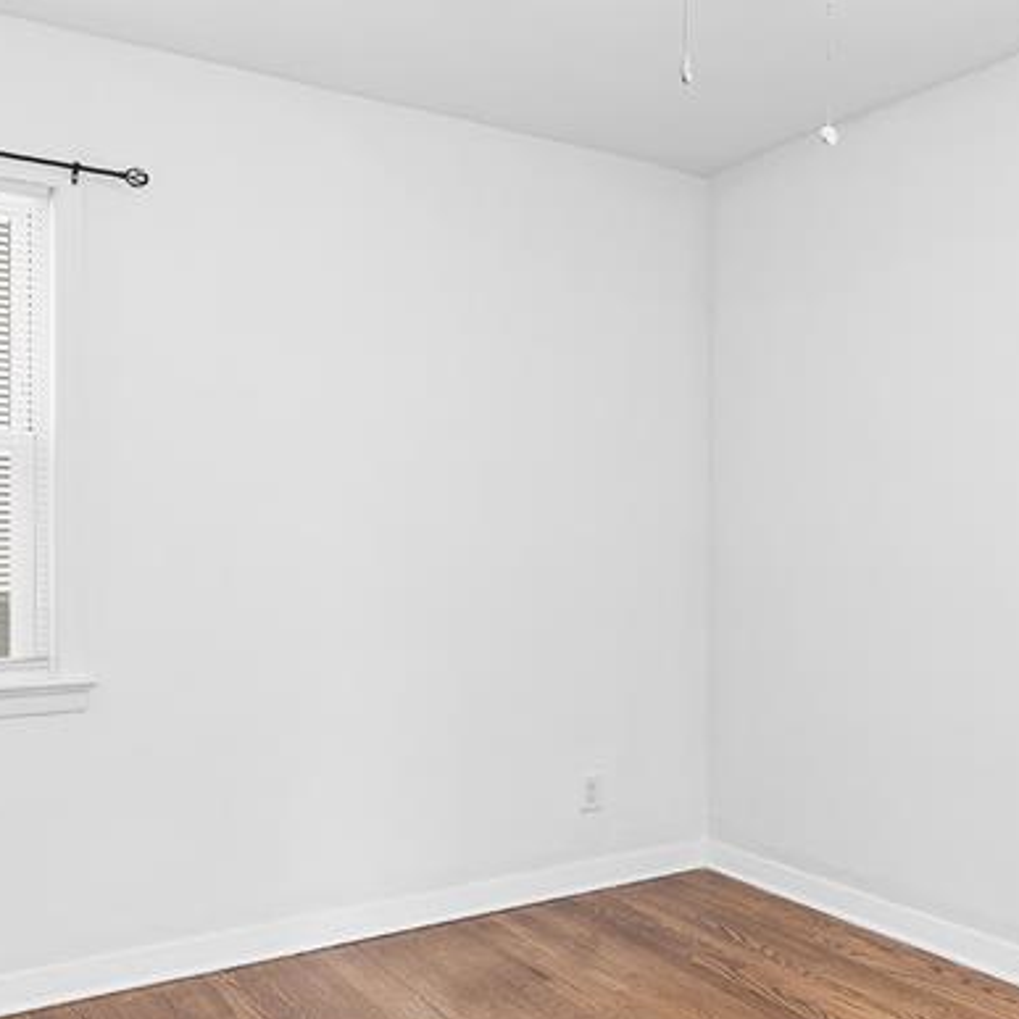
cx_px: 785
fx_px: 1199
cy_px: 558
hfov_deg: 44.3
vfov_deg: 46.0
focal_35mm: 36
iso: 100
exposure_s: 1/3
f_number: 8
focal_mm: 16
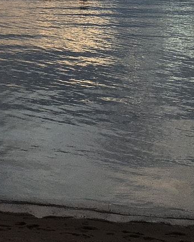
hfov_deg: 13.2
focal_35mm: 104
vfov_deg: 17.7
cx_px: -166
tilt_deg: -2.7
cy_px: -33
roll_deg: -0.1
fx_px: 746
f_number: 2.2
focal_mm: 4.15
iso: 25
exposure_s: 1/127
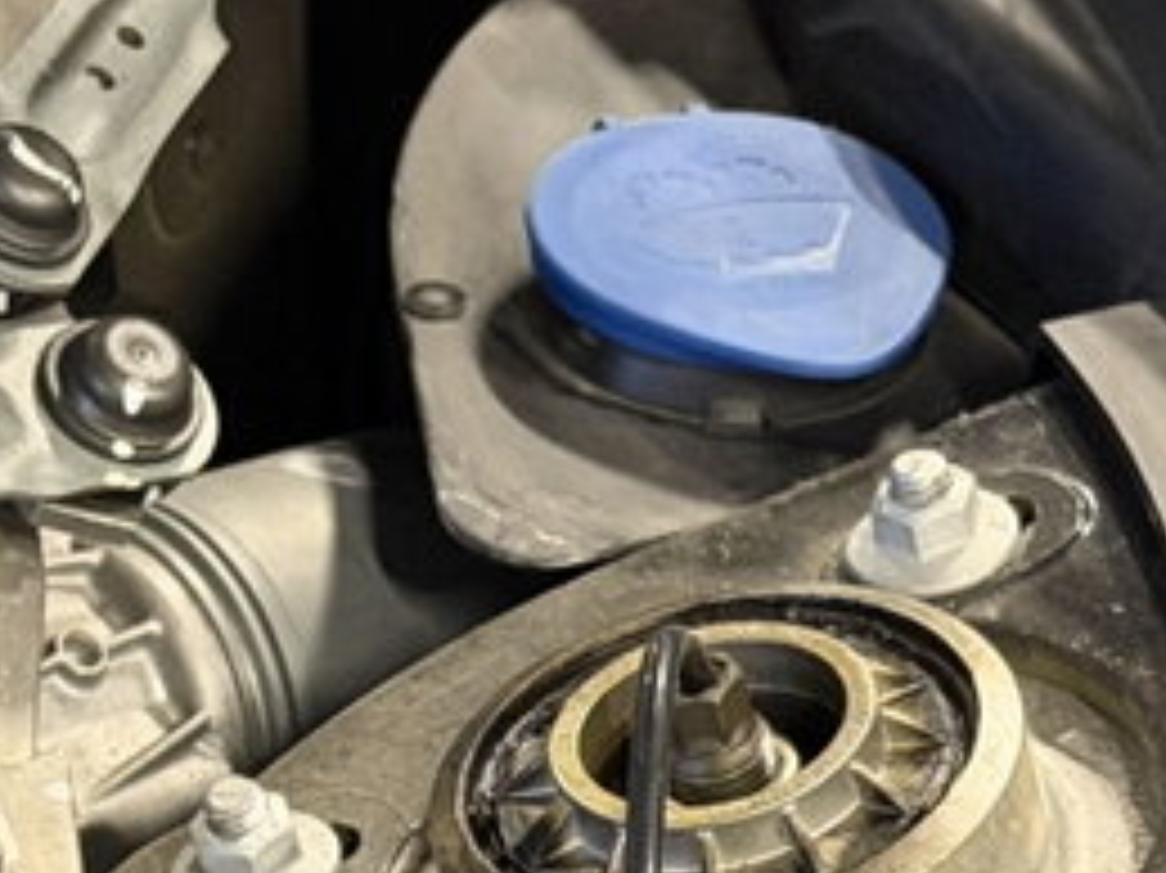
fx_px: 6397
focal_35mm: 190
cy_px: 1030
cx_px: 279
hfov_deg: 10.4
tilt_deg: -38.7
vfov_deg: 7.7
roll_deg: -5.3
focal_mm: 6.76
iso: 640
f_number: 1.78
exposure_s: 1/25
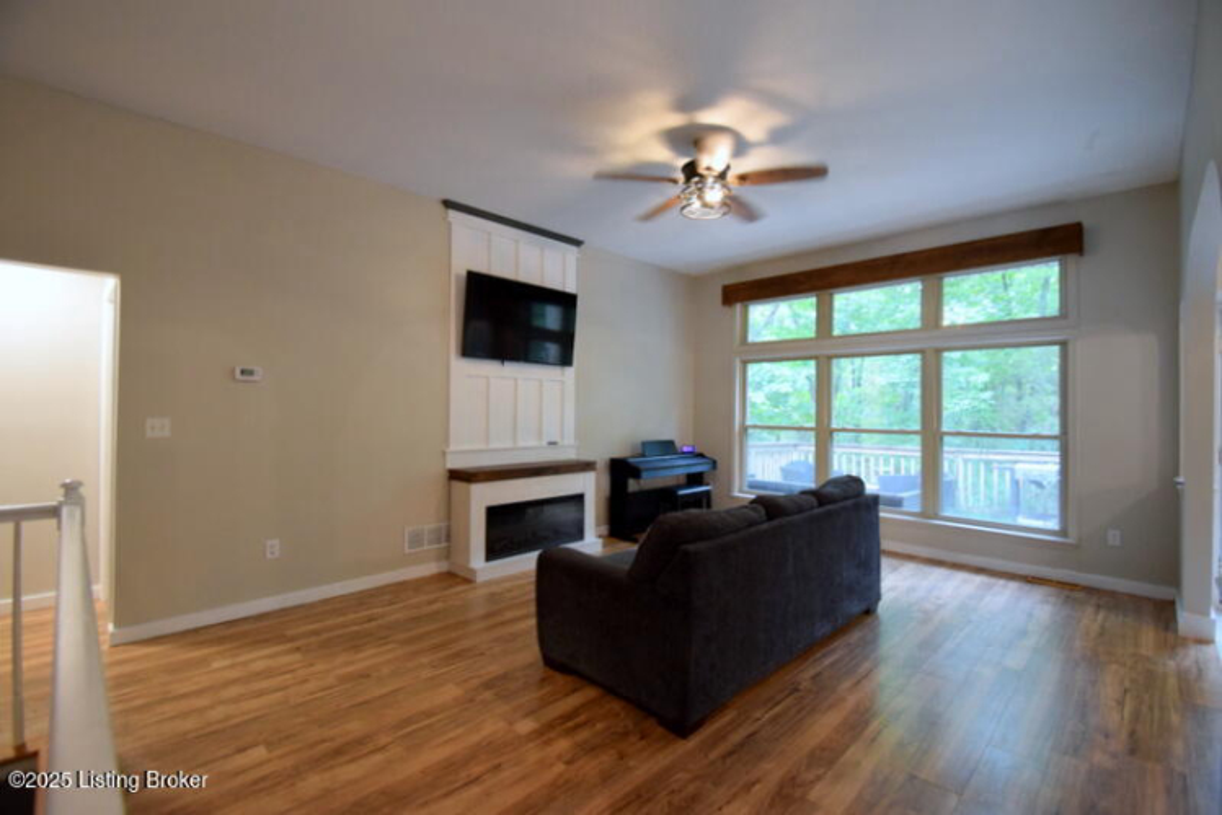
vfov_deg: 77.4
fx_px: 509
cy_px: 408
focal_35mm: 15
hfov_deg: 100.4
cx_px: 611
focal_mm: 10
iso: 1100
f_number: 3.5
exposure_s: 1/60
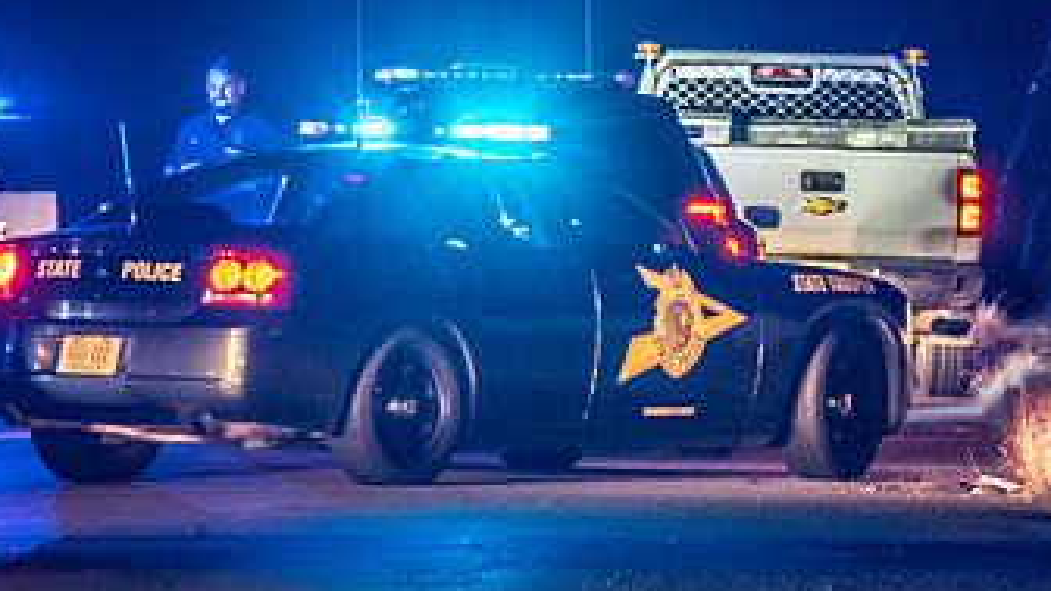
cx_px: 827
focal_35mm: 557
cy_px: 175
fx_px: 15523
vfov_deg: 2.2
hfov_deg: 3.9
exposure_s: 1/15
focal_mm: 190
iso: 2000
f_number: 5.6
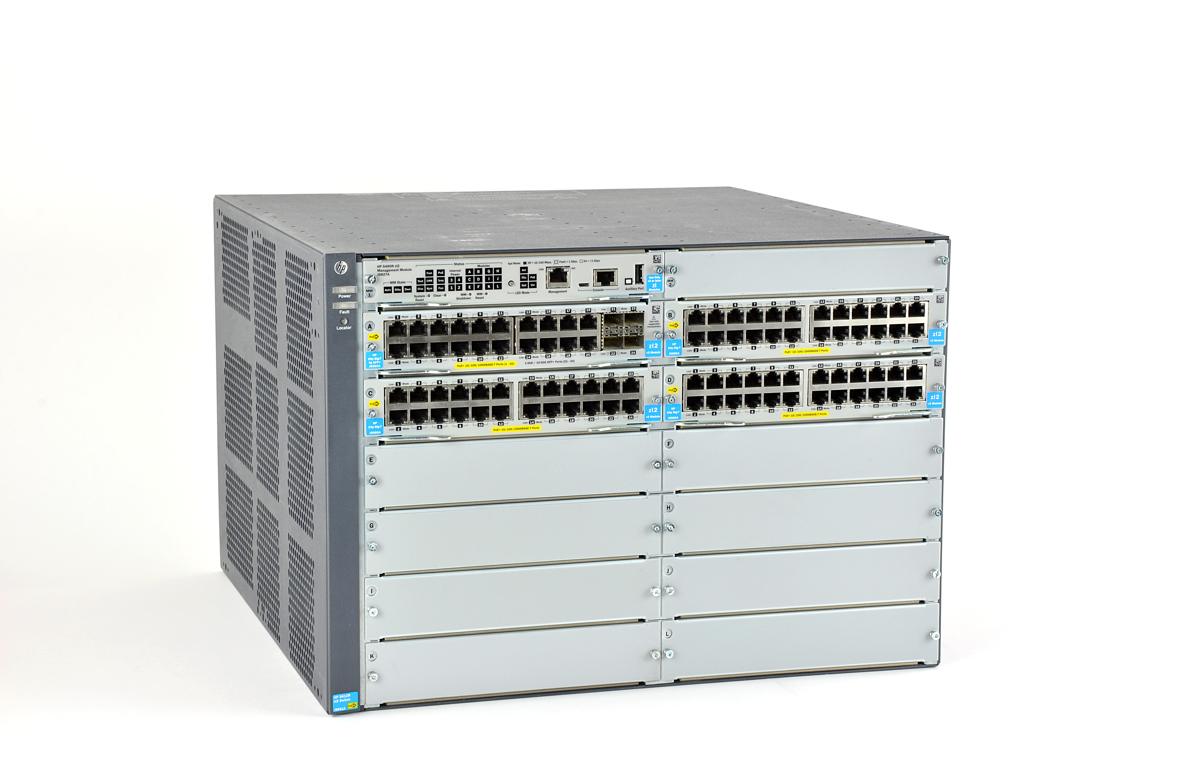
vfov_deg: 17.4
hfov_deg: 26.0
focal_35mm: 78
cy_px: 390
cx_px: 589
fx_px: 2547
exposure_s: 1/3
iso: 100
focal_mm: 52
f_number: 13
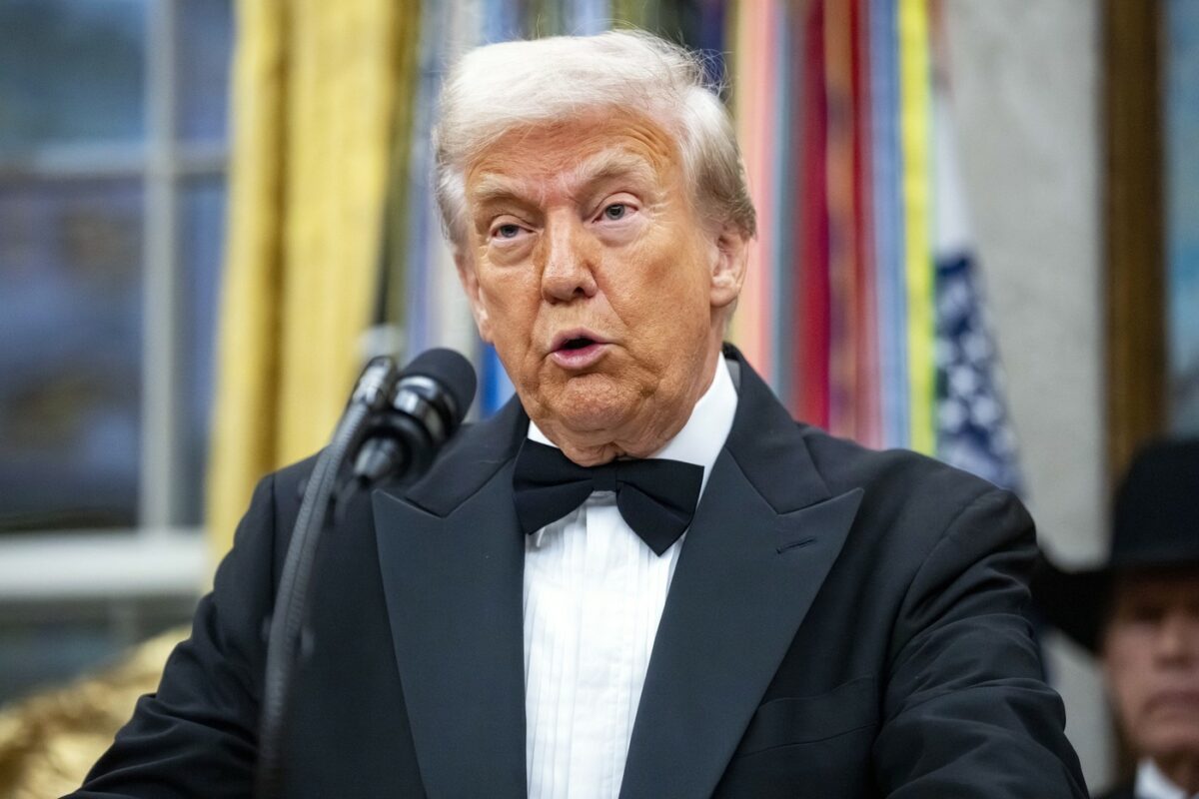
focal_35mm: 153
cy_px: 400
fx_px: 5095
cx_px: 600
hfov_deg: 13.4
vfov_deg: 9.0
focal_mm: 153
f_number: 2.8
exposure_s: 1/320
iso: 10000
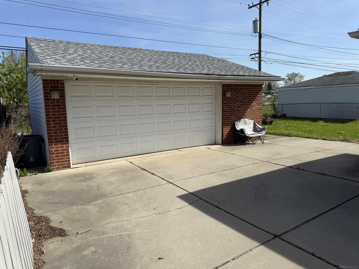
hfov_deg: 71.6
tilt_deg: -7.8
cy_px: 134
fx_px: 249
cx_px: 180
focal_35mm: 24
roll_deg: +1.3
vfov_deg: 56.8
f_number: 1.78
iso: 80
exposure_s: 1/5714
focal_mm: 6.76
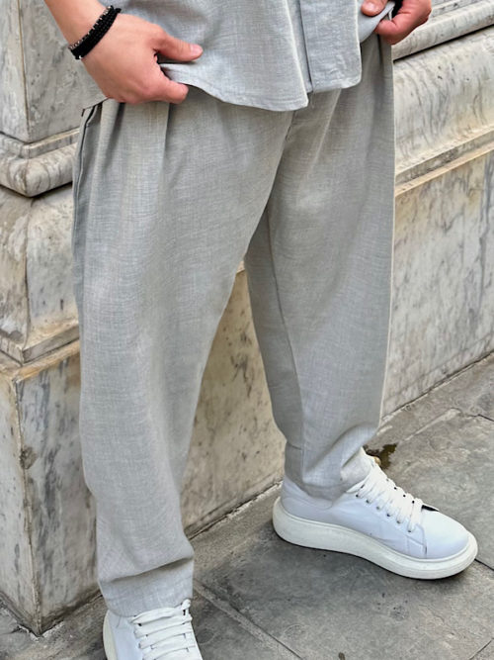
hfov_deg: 56.8
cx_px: 247
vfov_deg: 71.6
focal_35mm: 24
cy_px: 330
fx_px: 457
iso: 64
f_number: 1.78
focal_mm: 6.76
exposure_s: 1/100
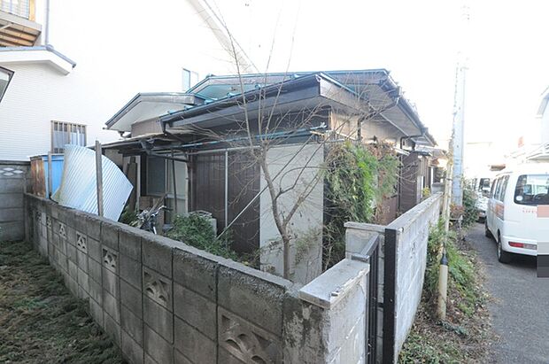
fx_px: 228
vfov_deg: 77.1
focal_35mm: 15
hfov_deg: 100.5
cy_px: 182
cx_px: 274
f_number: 4
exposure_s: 1/13
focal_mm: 10
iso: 1600
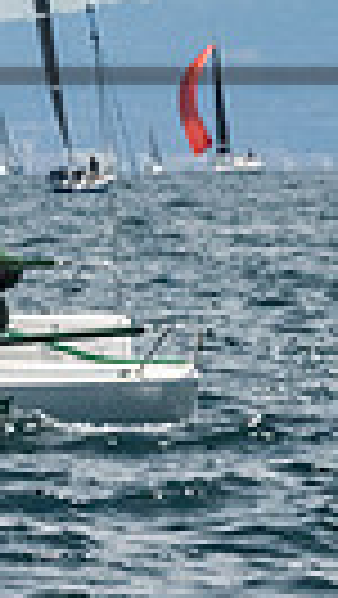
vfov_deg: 2.4
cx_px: -870
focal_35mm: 889
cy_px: 180
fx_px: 14138
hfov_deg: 1.4
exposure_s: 1/1000
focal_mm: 130
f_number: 14
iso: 640
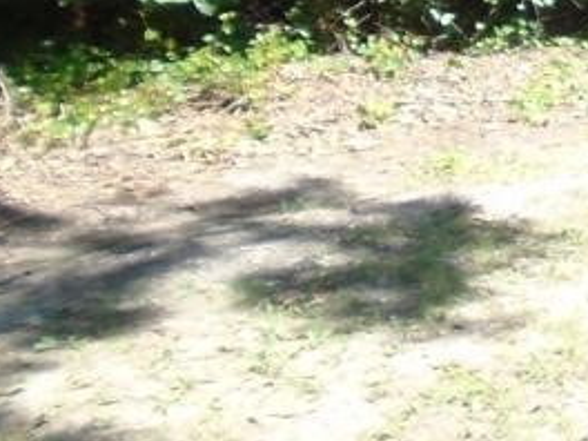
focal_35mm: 101
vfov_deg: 14.0
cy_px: -147
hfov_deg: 15.8
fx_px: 1716
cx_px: 1131
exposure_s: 1/250
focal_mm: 4.6
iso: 100
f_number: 3.2
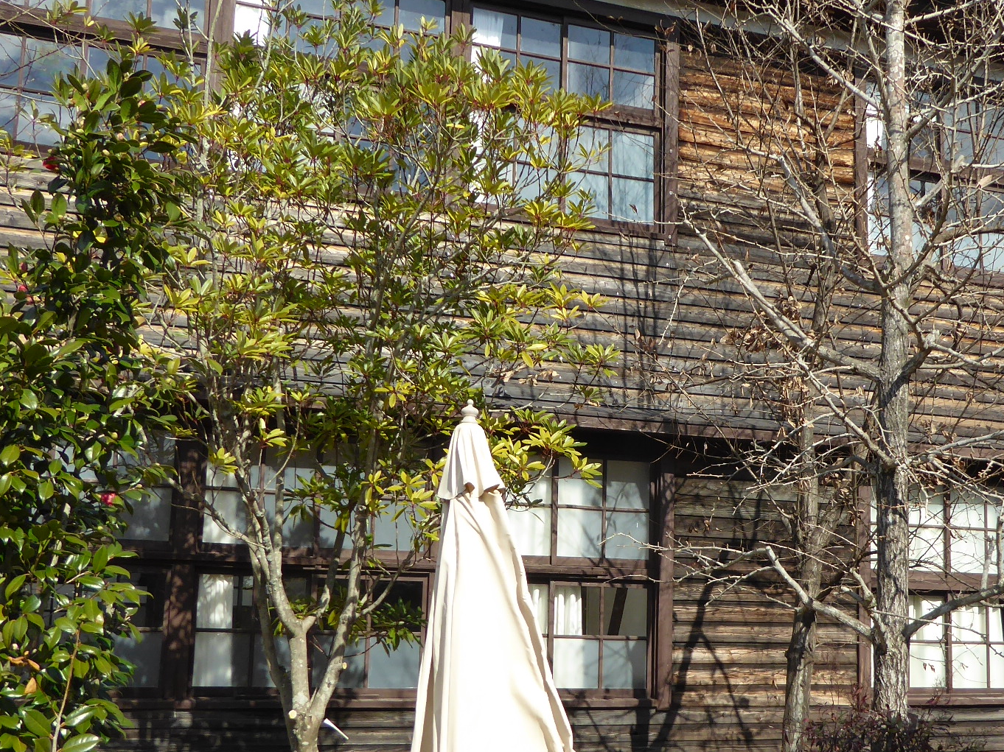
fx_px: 1363
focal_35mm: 47
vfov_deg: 30.7
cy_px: 473
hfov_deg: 39.9
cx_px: 672
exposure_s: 1/800
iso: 100
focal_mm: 4.3
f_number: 3.3
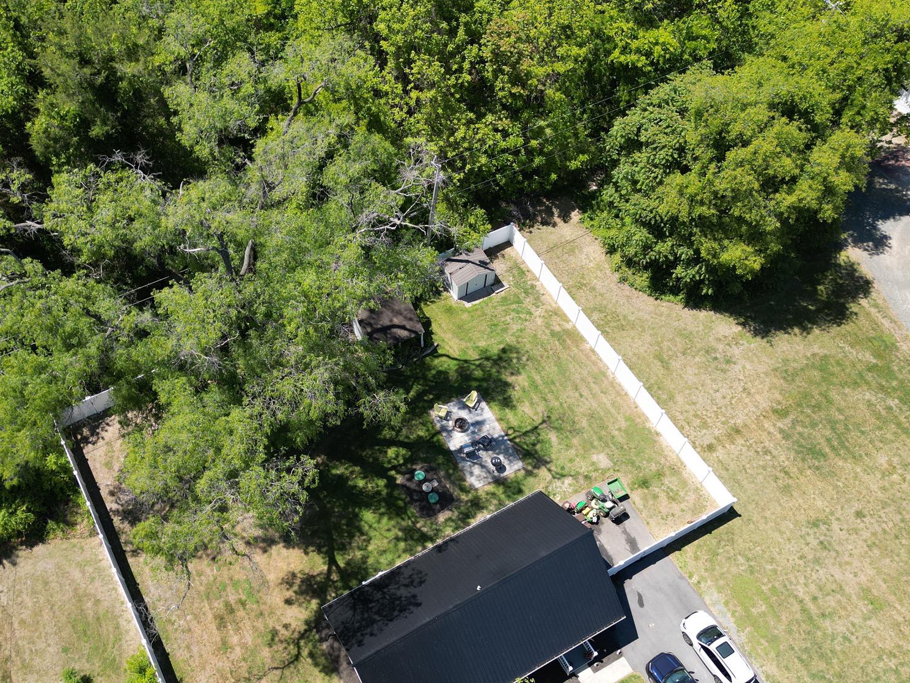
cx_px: 413
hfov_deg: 55.3
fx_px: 868
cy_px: 378
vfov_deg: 42.9
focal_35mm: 33
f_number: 1.7
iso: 100
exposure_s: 1/1500
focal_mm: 6.72
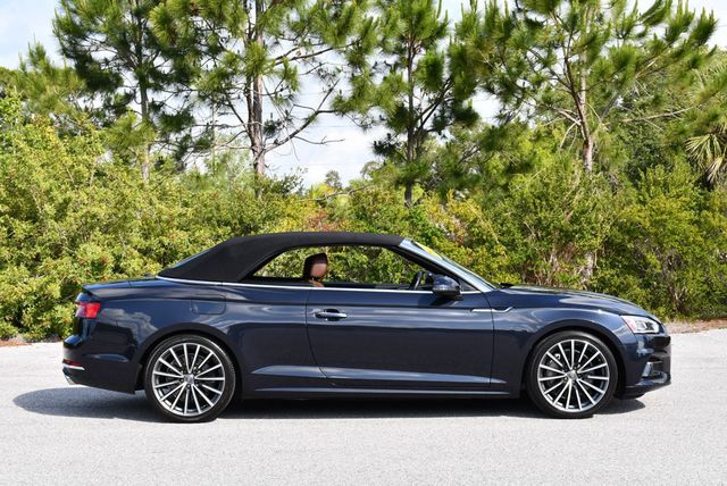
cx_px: 364
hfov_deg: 31.4
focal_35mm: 64
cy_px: 243
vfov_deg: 21.3
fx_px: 1294
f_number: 8
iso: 200
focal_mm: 32
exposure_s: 1/250
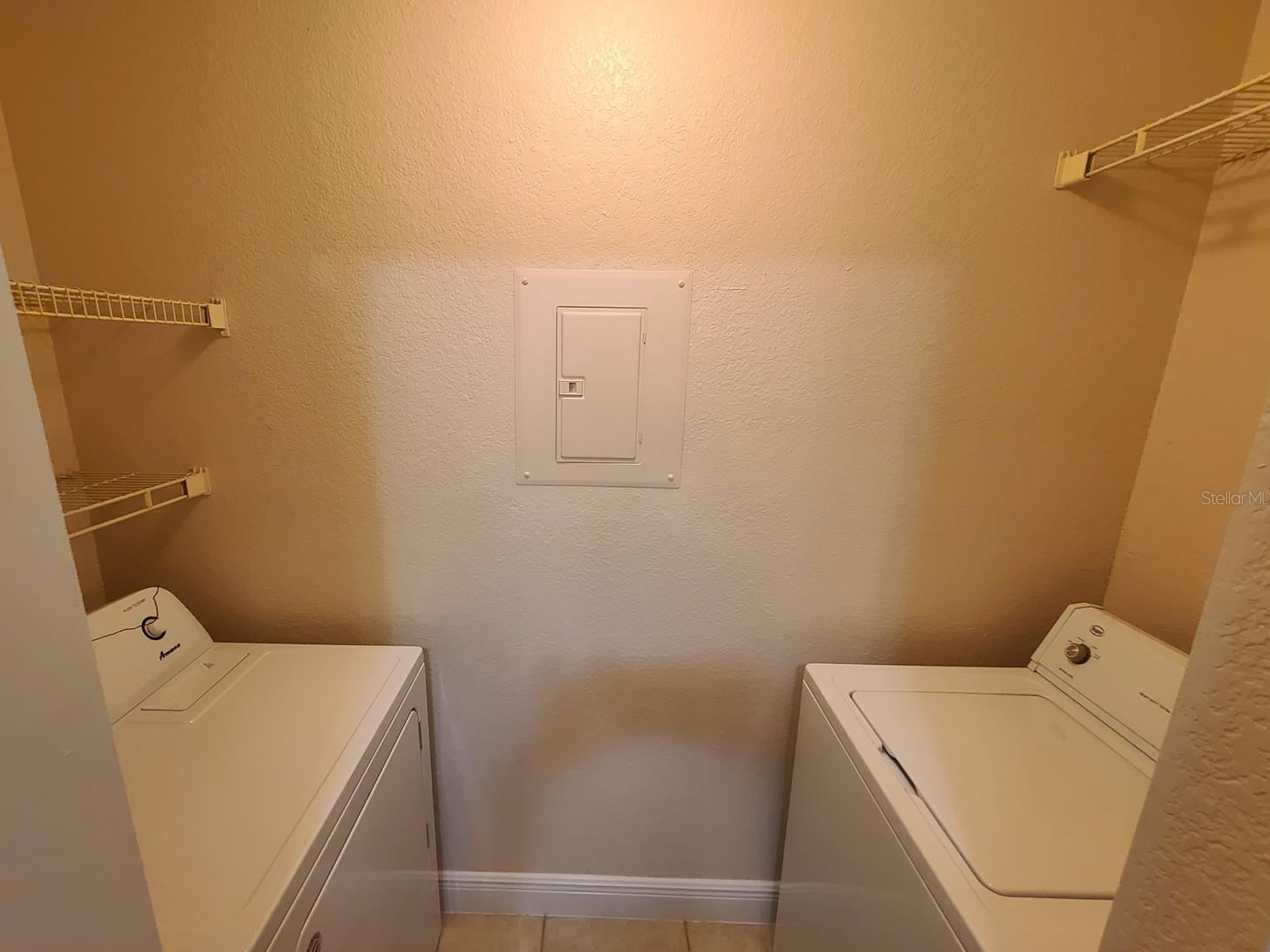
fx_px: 514
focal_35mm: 14
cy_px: 497
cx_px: 598
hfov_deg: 102.0
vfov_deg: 85.6
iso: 320
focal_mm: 2.2
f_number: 2.2
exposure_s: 1/59
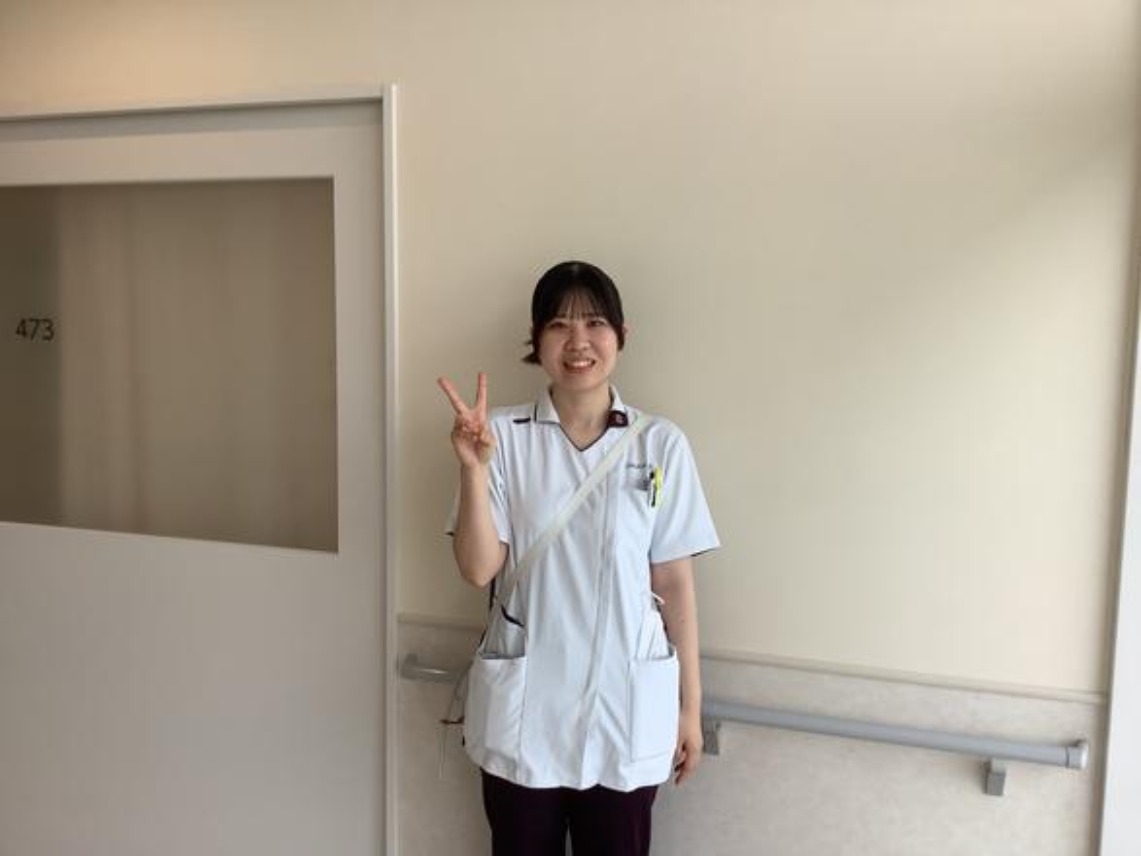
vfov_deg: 45.4
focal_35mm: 31
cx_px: 570
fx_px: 1022
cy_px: 428
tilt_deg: -5.5
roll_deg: -0.5
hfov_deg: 58.4
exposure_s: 1/143
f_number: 2.4
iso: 25
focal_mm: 3.3
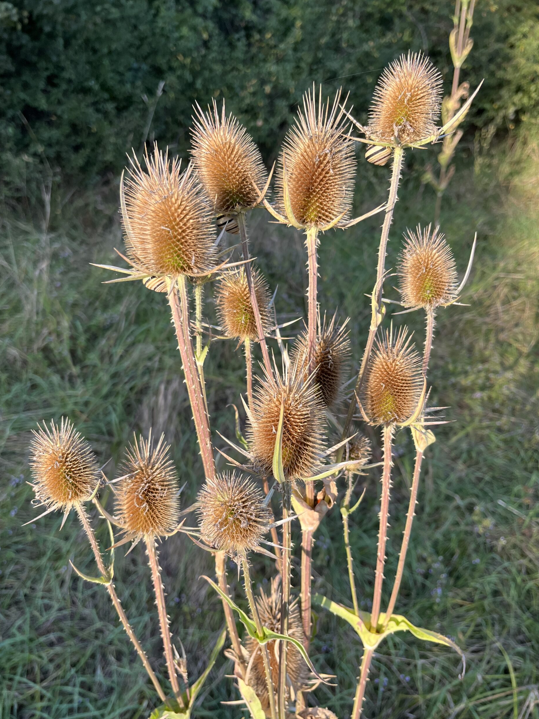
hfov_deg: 51.4
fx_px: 561
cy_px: 368
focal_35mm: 27
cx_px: 264
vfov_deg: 65.3
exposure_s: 1/595
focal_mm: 5.1
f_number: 1.6
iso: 50
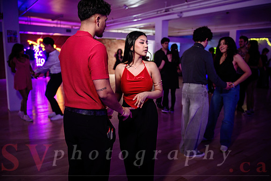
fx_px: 215
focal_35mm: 29
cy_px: 90
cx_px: 136
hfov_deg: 64.4
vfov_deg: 45.6
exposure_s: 1/200
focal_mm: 28
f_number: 2
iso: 2000
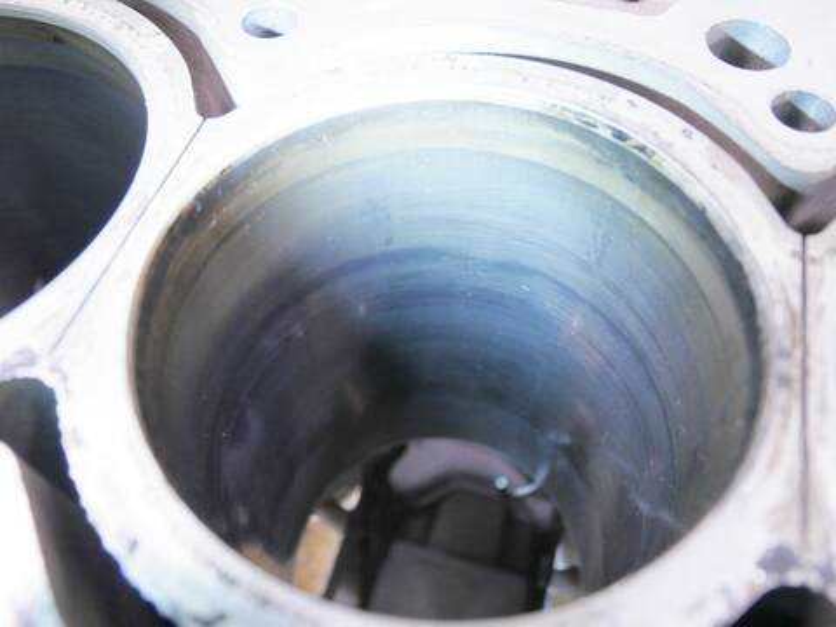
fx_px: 725
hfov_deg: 60.0
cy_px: 314
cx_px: 418
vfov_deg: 46.8
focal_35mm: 30
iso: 1000
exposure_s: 1/60
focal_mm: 15
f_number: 3.8
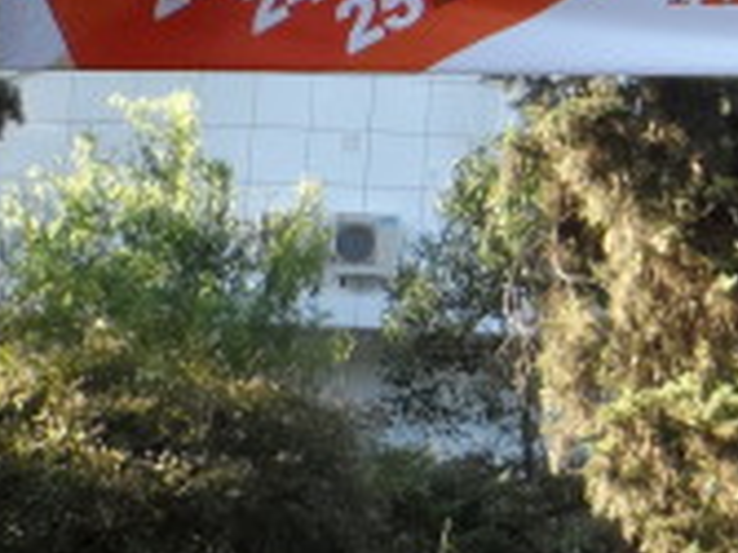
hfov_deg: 16.0
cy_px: 29
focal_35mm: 112
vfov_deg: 13.1
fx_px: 2386
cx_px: 1140
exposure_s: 1/90
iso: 80
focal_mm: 4
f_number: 3.2
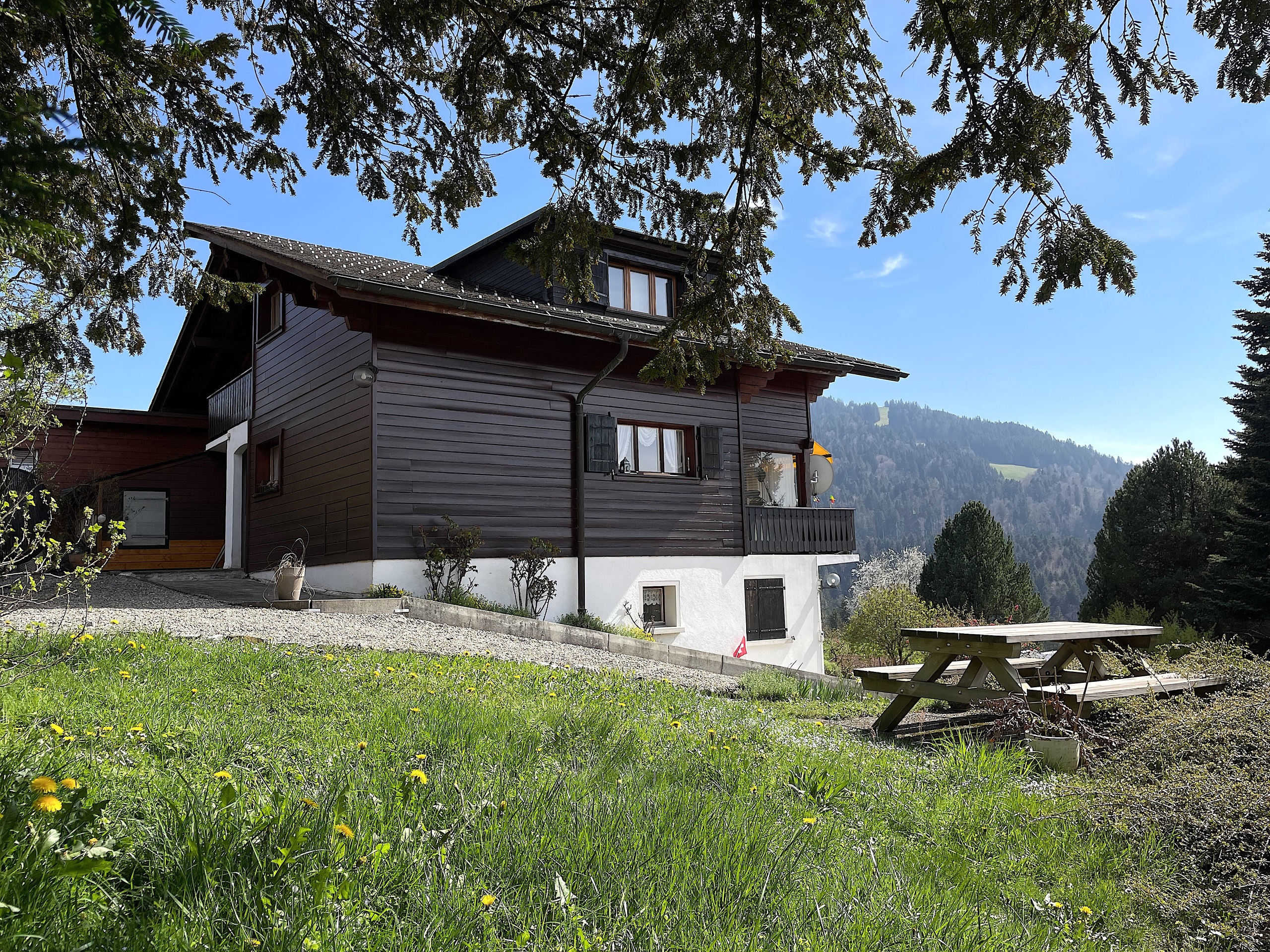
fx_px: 954
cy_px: 476
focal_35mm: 26
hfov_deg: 67.3
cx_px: 635
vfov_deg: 53.1
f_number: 1.6
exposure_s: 1/2817
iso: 50
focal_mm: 4.2
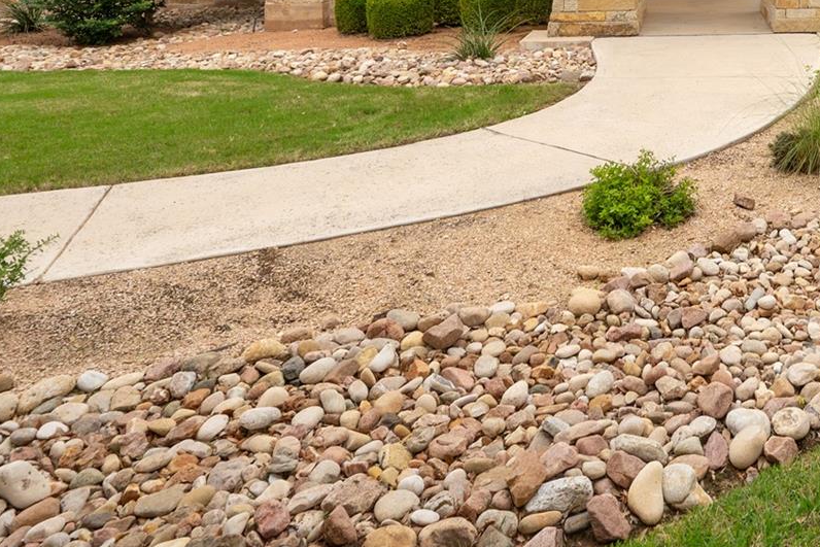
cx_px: 770
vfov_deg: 31.1
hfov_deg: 46.7
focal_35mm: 36
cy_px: -110
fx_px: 820
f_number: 8
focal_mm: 14
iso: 800
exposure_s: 1/500
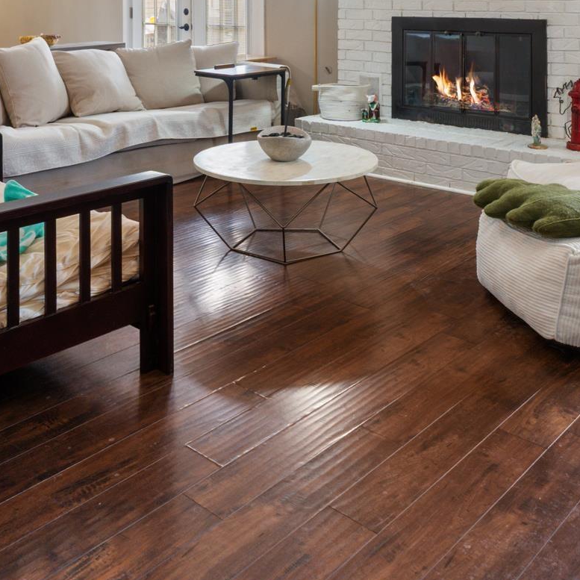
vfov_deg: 36.3
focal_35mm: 41
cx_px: 250
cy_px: -18
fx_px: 777
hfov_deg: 40.8
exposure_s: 1/30
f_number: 8
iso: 400
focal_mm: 10
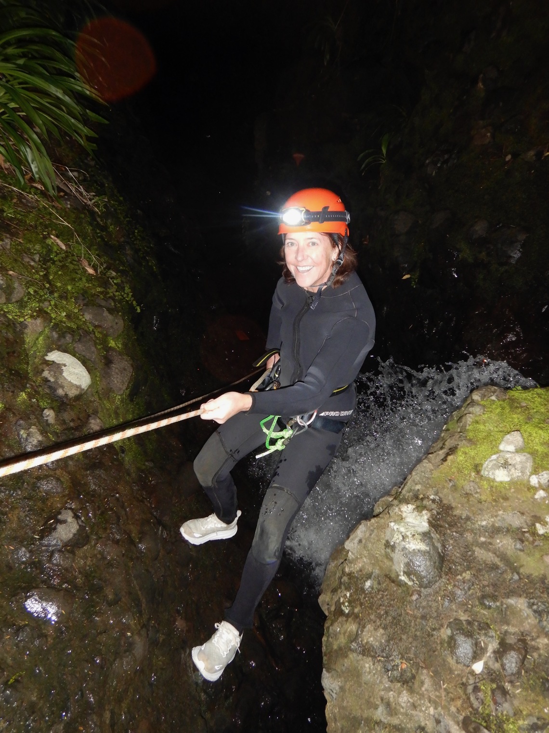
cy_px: 366
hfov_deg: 56.8
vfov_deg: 71.6
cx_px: 274
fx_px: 508
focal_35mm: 24
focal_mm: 4.3
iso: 450
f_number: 2.8
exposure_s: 1/30
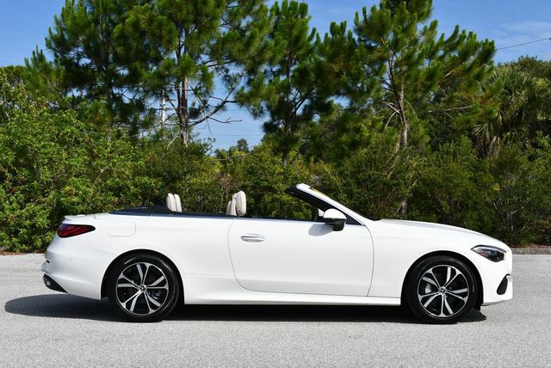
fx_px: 858
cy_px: 184
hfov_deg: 35.6
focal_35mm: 56
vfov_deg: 24.2
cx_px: 276
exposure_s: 1/320
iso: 100
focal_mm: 28
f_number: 9
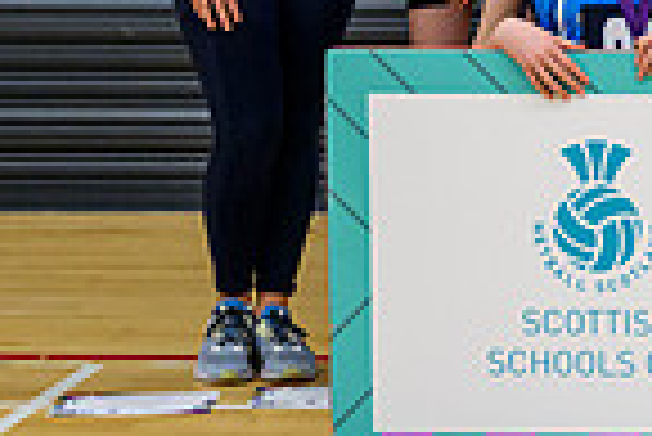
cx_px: 1258
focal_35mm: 215
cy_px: -151
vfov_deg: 6.3
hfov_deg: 9.1
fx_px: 3898
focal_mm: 52
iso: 5000
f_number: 3.5
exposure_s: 1/640
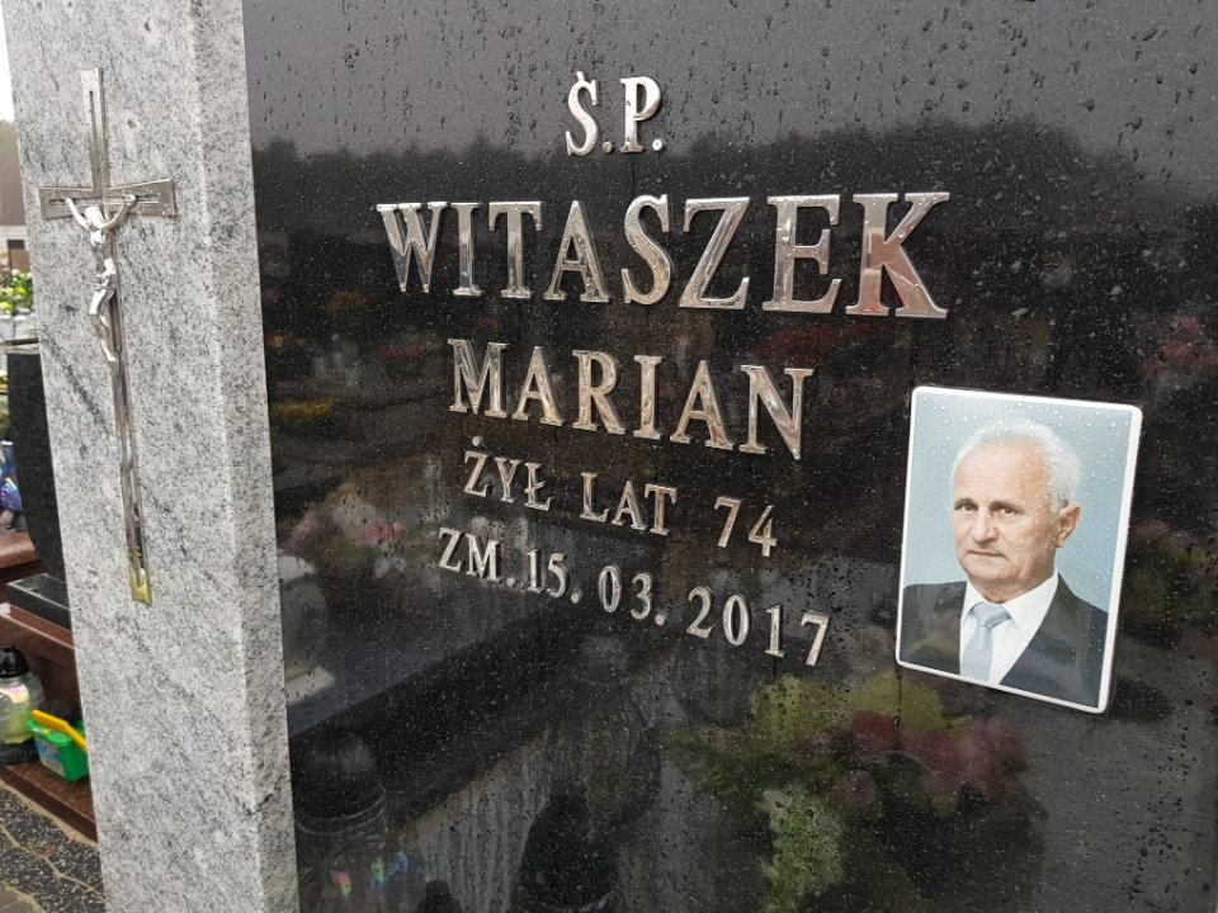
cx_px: 609
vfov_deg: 53.1
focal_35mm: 26
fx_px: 915
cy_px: 456
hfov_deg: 67.3
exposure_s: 1/100
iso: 50
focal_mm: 4.2
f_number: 1.7
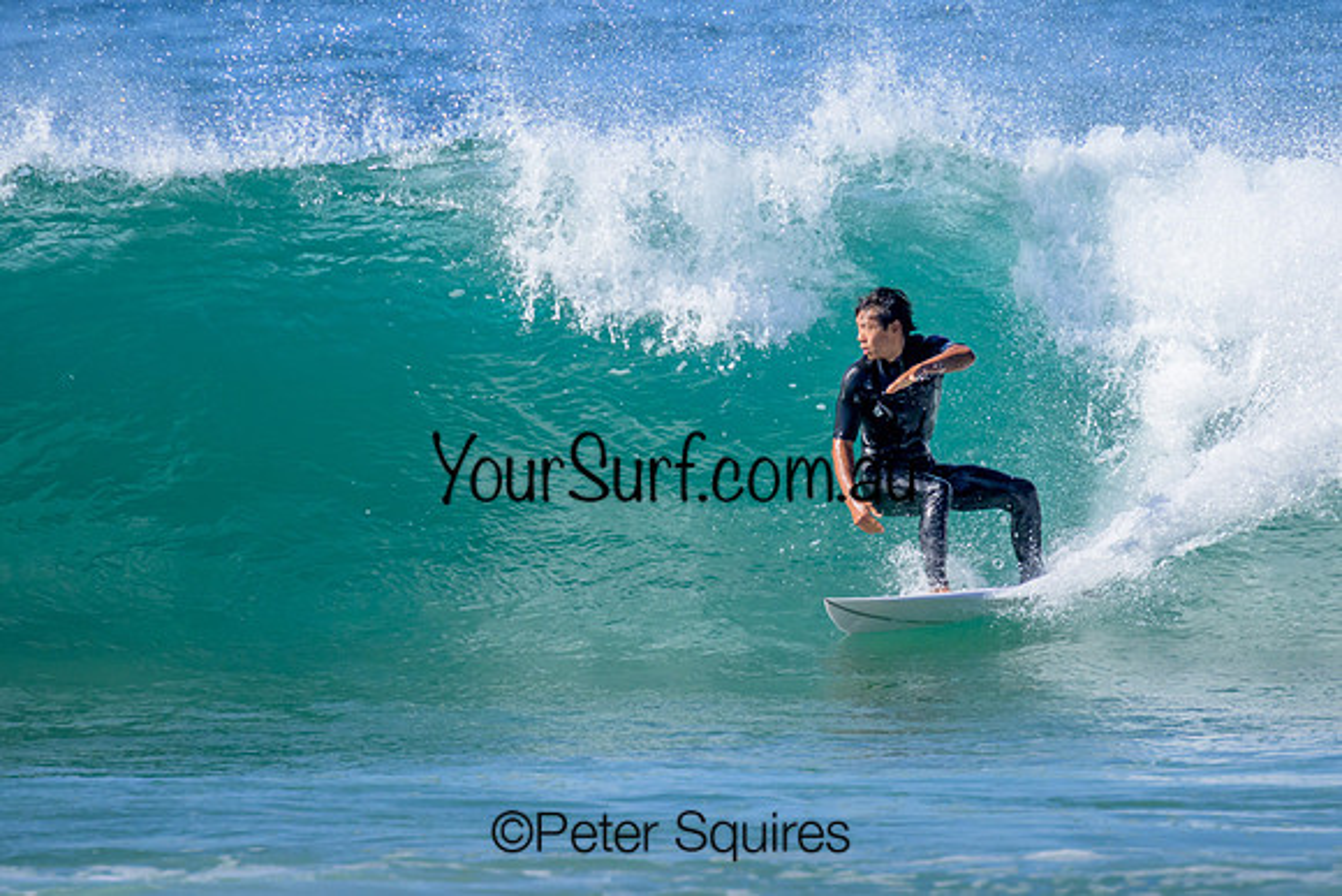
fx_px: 40643
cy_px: 356
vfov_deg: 1.3
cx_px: 761
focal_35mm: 1090
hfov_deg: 1.9
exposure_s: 1/2000
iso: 1400
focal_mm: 800
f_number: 11
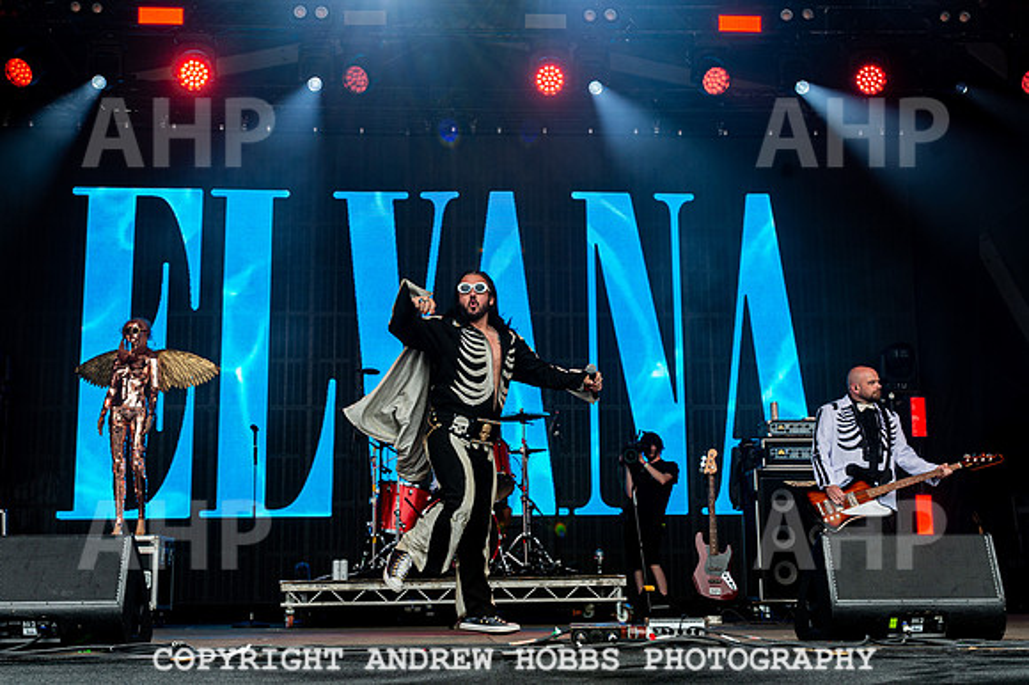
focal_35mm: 47
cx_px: 504
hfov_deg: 42.0
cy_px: 360
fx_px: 1339
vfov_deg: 28.7
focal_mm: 35
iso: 320
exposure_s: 1/400
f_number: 4.5
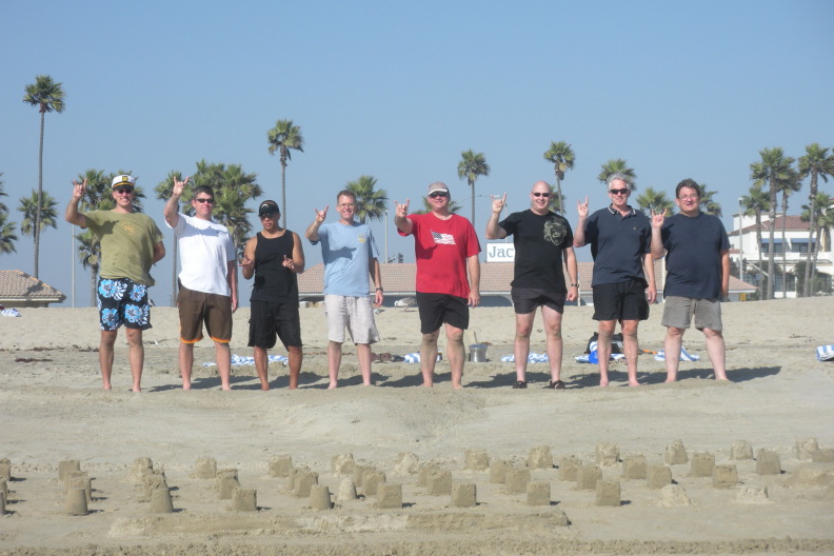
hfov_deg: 19.5
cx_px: 415
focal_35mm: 105
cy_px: 259
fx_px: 2432
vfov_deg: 13.0
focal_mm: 17.4
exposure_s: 1/448
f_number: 5
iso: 64
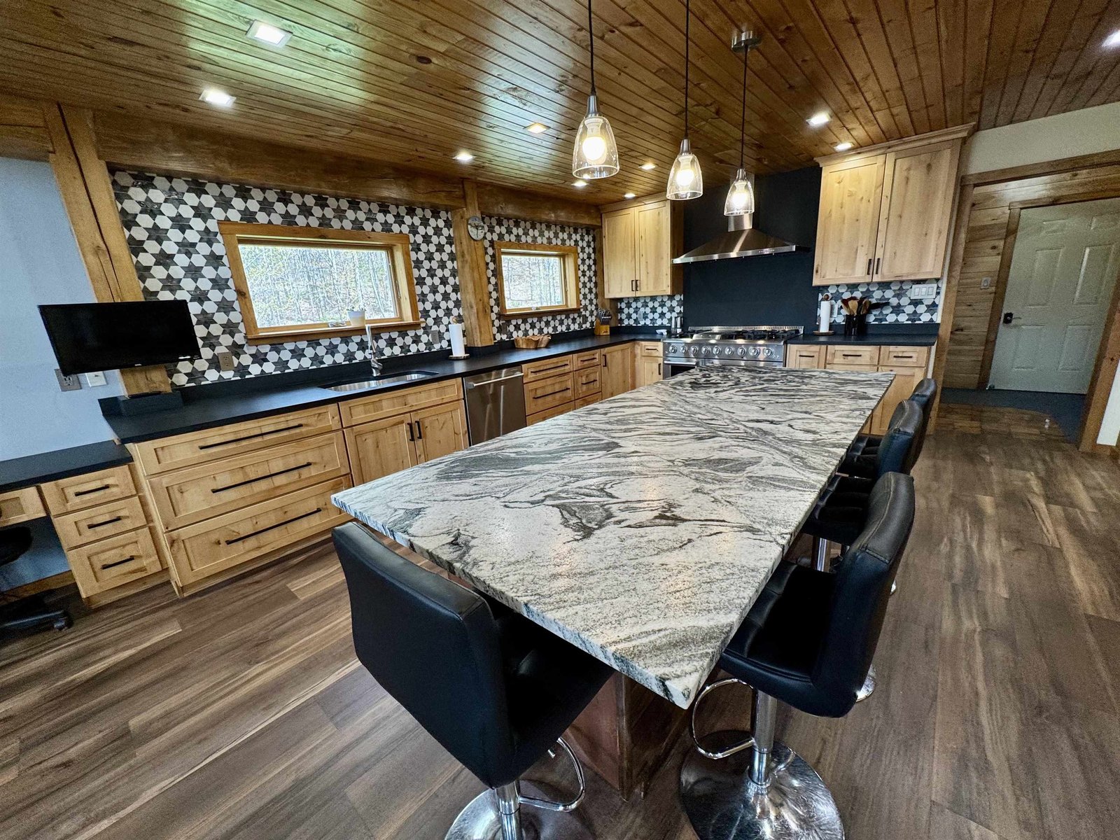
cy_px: 420
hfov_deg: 102.1
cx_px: 560
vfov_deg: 85.7
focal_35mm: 14
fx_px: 453
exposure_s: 1/125
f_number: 2.2
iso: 125
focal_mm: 2.22
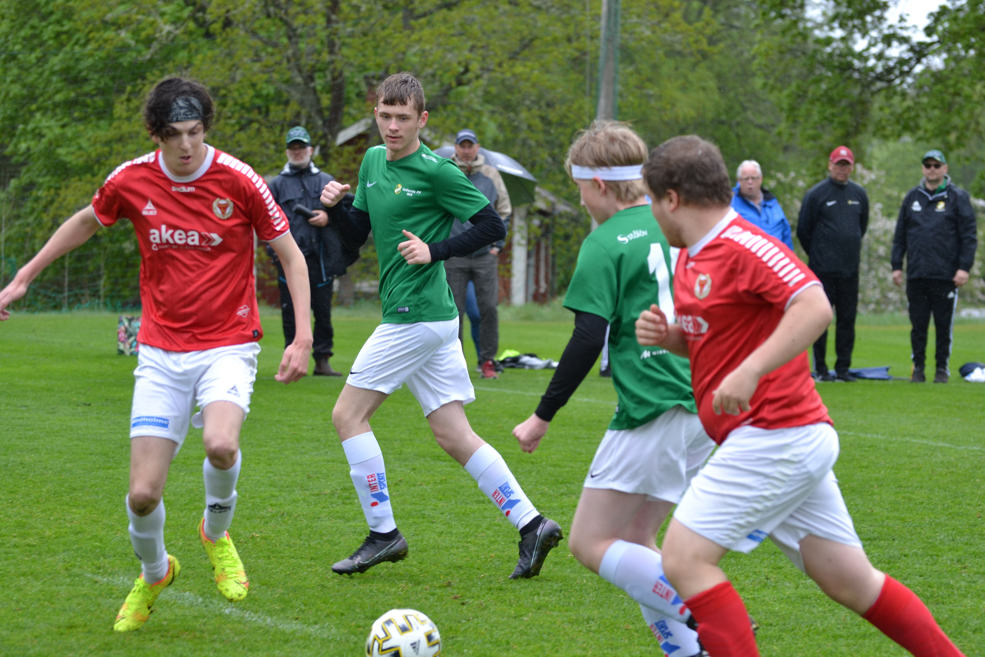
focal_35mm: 165
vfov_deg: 8.3
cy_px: 328
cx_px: 492
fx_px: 4514
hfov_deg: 12.5
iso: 450
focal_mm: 110
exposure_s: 1/500
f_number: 4.5
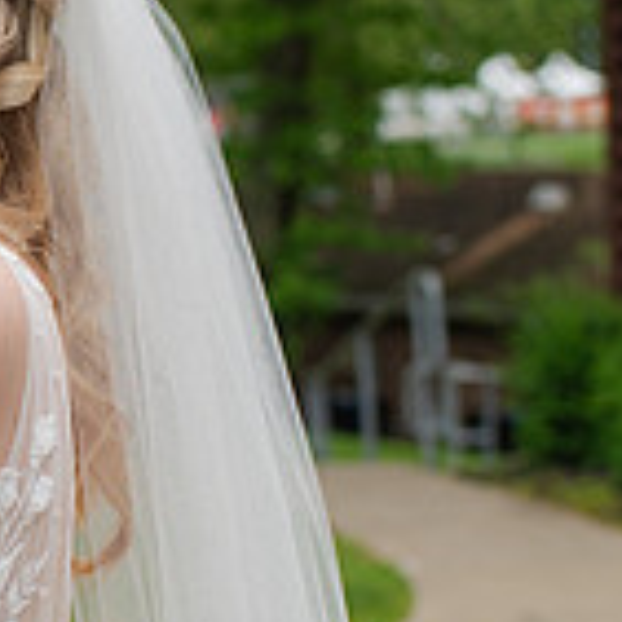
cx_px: -256
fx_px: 2744
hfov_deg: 12.4
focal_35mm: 135
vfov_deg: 12.9
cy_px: 276
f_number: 3.5
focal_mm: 35
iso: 100
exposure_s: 1/500
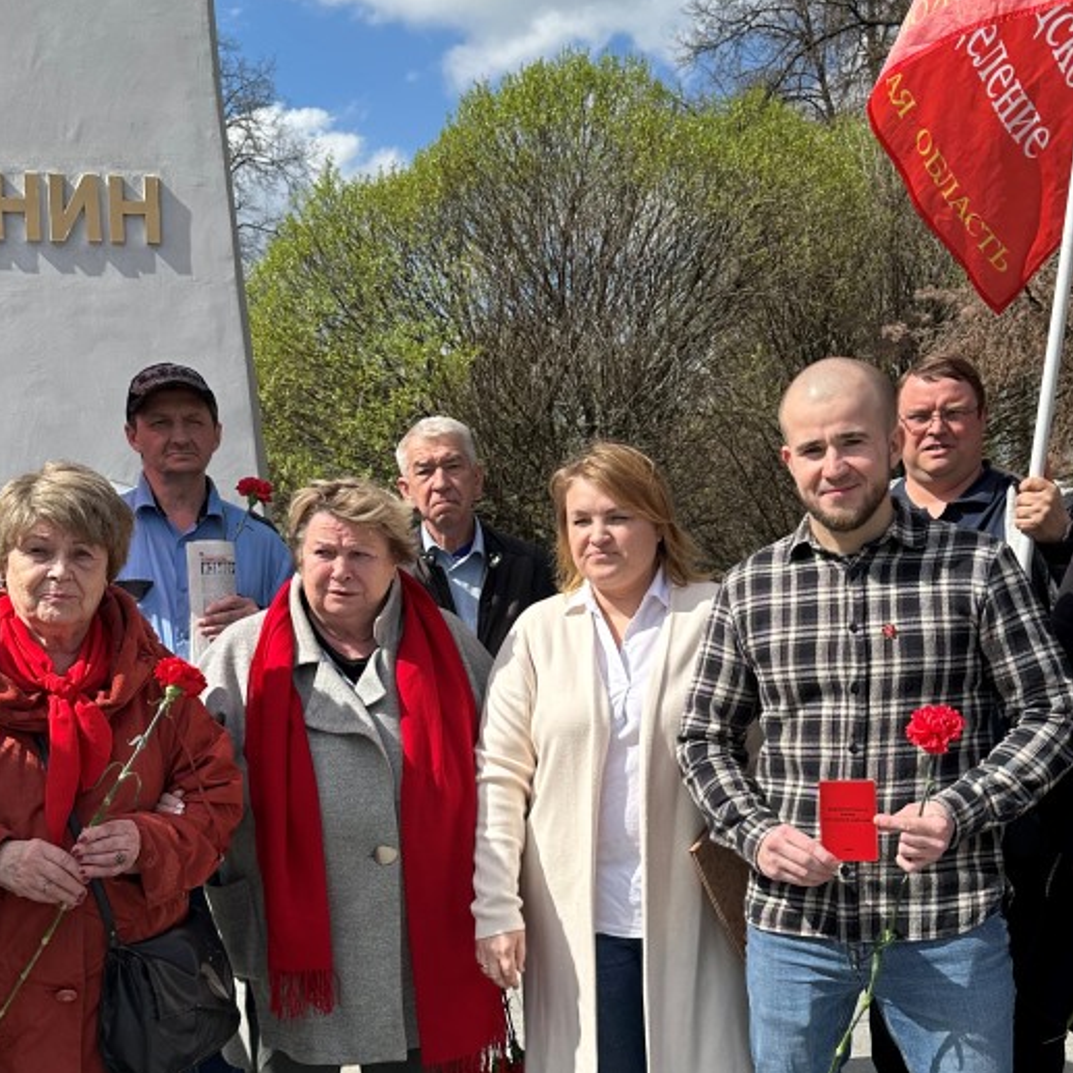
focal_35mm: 42
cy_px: 654
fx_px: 1473
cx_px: 641
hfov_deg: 39.9
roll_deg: +0.3
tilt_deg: -3.0
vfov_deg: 39.8
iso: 80
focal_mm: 6.86
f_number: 1.78
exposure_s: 1/4184
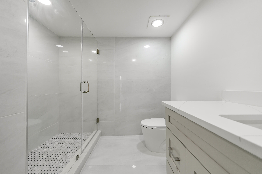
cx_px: 131
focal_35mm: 12
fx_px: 87
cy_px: 87
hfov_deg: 112.6
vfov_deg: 90.0
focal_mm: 12
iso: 500
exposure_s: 1/160
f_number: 4
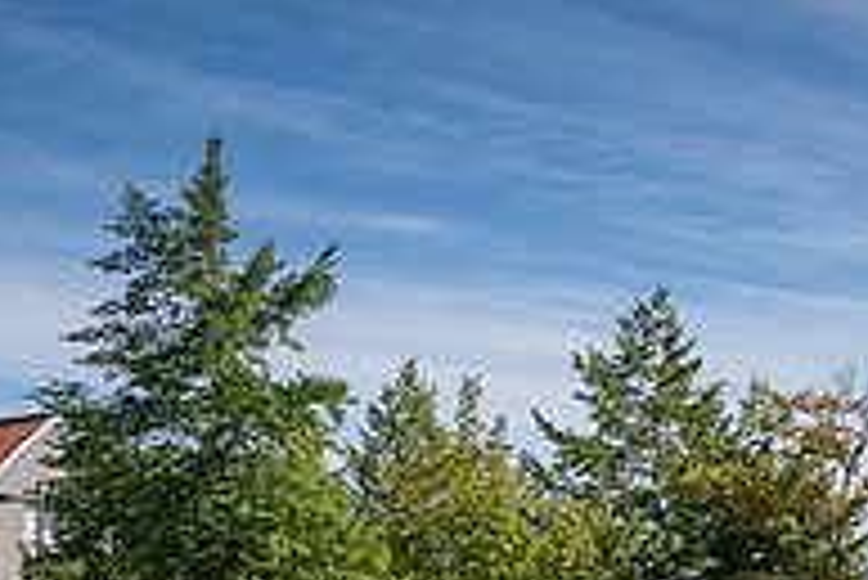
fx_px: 1737
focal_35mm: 72
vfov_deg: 17.2
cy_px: 866
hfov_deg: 27.4
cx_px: 715
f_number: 9
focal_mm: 24
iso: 640
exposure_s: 1/2000
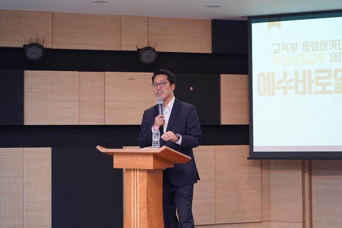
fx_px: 665
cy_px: 114
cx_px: 171
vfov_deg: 19.4
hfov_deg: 28.8
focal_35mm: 70
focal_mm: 70
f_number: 4
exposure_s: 1/160
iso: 2500
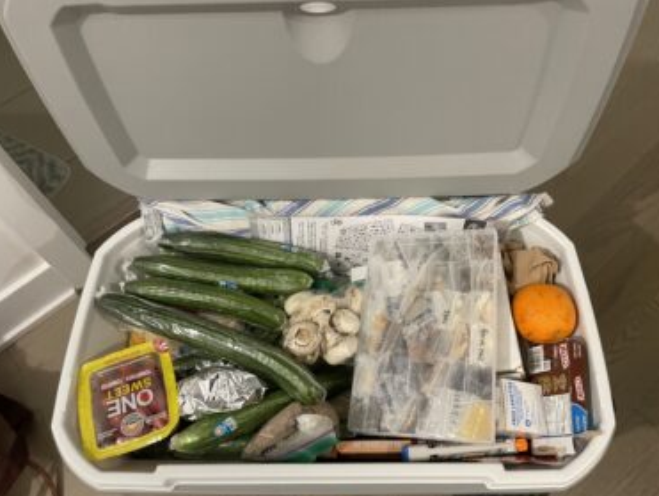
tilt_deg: -60.5
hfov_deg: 63.4
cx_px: 345
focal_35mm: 28
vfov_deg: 49.8
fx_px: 534
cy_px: 263
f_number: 1.6
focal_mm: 4.2
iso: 500
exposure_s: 1/60
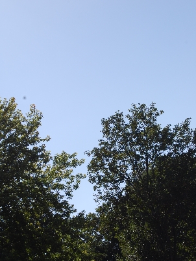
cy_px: 144
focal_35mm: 95
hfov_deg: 15.6
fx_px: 713
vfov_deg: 20.7
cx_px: 100
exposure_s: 1/400
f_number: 10
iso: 200
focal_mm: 55
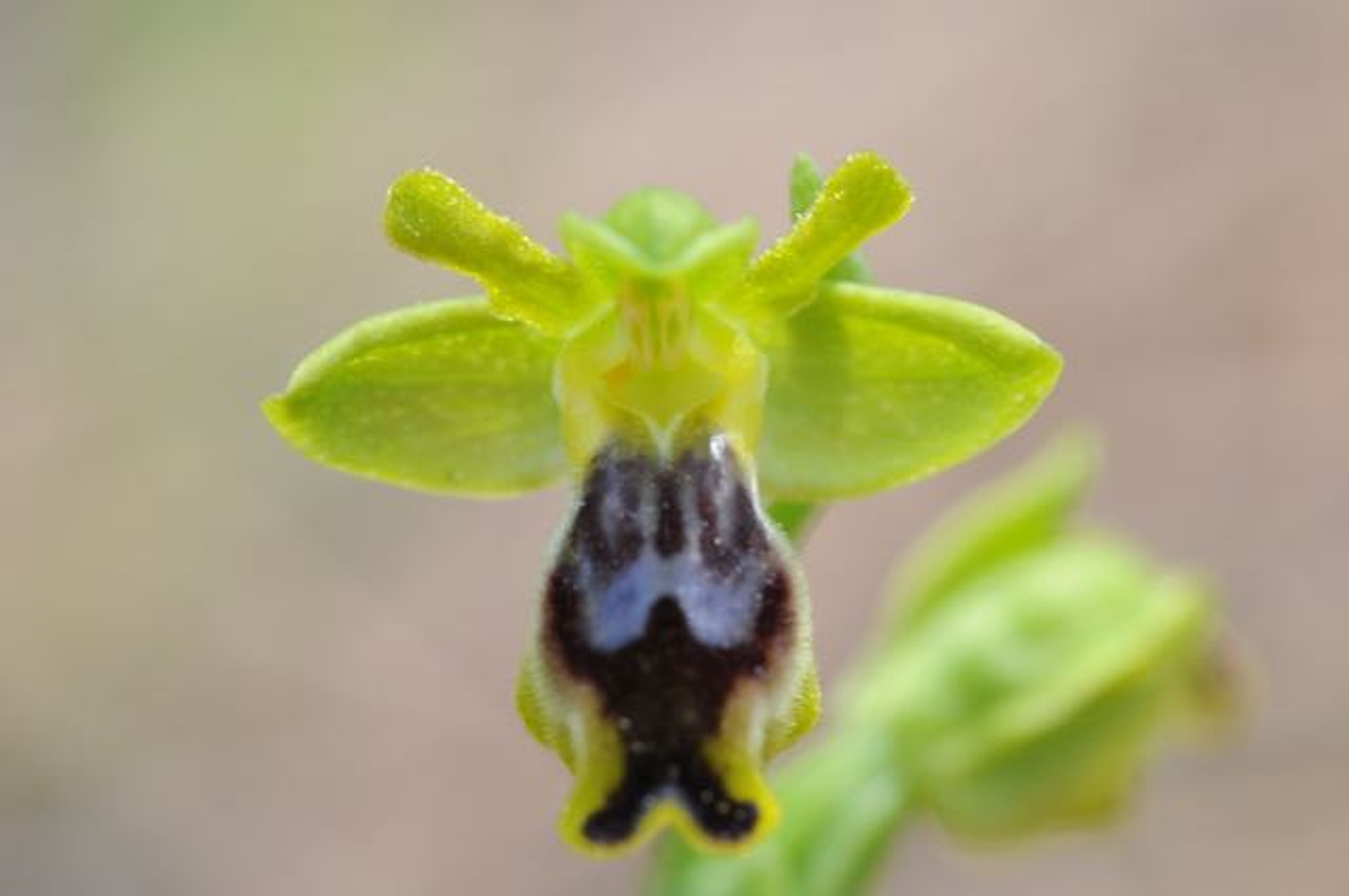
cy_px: 448
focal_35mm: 158
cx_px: 674
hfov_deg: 13.1
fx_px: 5894
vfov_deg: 8.7
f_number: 11
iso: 1250
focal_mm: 105
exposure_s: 1/200
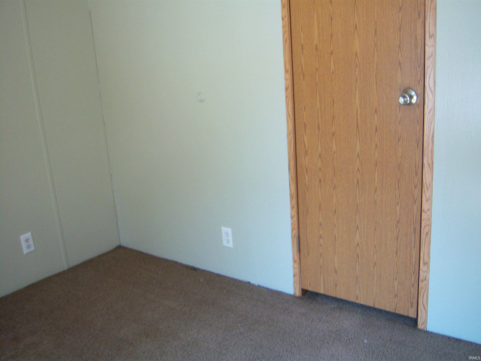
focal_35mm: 36
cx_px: 240
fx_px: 500
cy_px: 180
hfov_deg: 51.4
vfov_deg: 39.6
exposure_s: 1/60
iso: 160
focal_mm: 7.5
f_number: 2.8
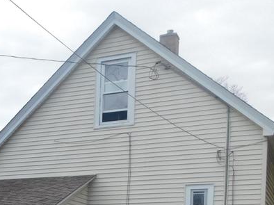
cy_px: 286
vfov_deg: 17.4
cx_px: -96
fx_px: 617
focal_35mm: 78
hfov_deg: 22.1
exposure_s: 1/1000
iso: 125
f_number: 3
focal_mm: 4.1
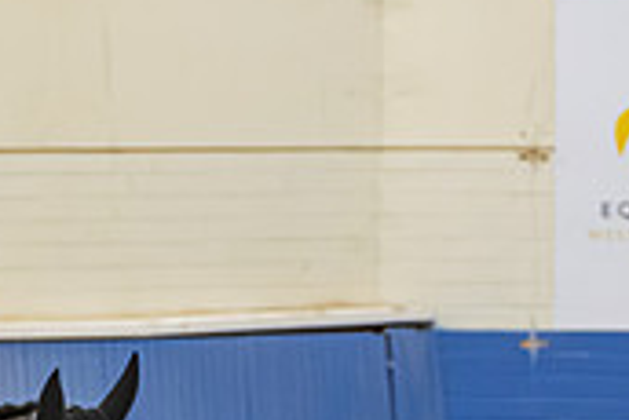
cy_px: 543
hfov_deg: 2.9
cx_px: -122
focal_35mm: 722
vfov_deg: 1.9
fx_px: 12625
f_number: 3.2
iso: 5000
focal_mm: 110.6
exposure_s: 1/640
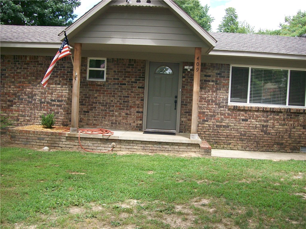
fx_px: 318
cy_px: 114
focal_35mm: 36
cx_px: 153
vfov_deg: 39.6
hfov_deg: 51.4
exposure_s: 1/431
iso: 80
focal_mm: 6
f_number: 2.7
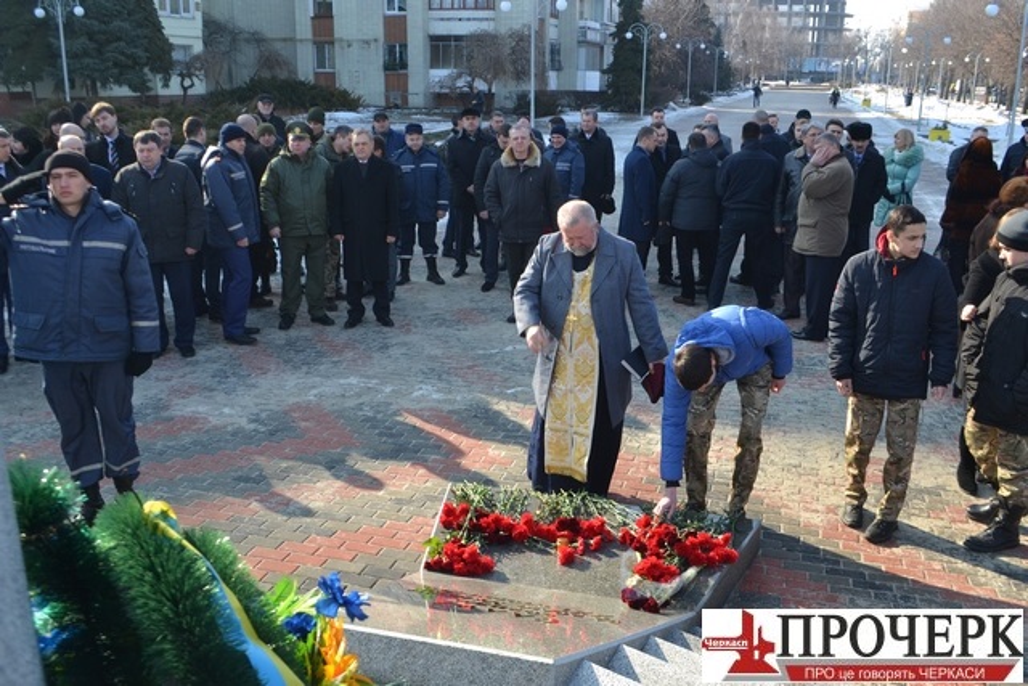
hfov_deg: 57.2
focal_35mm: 33
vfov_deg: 40.0
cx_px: 514
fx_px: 942
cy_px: 343
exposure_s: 1/125
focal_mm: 22
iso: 160
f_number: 5.6
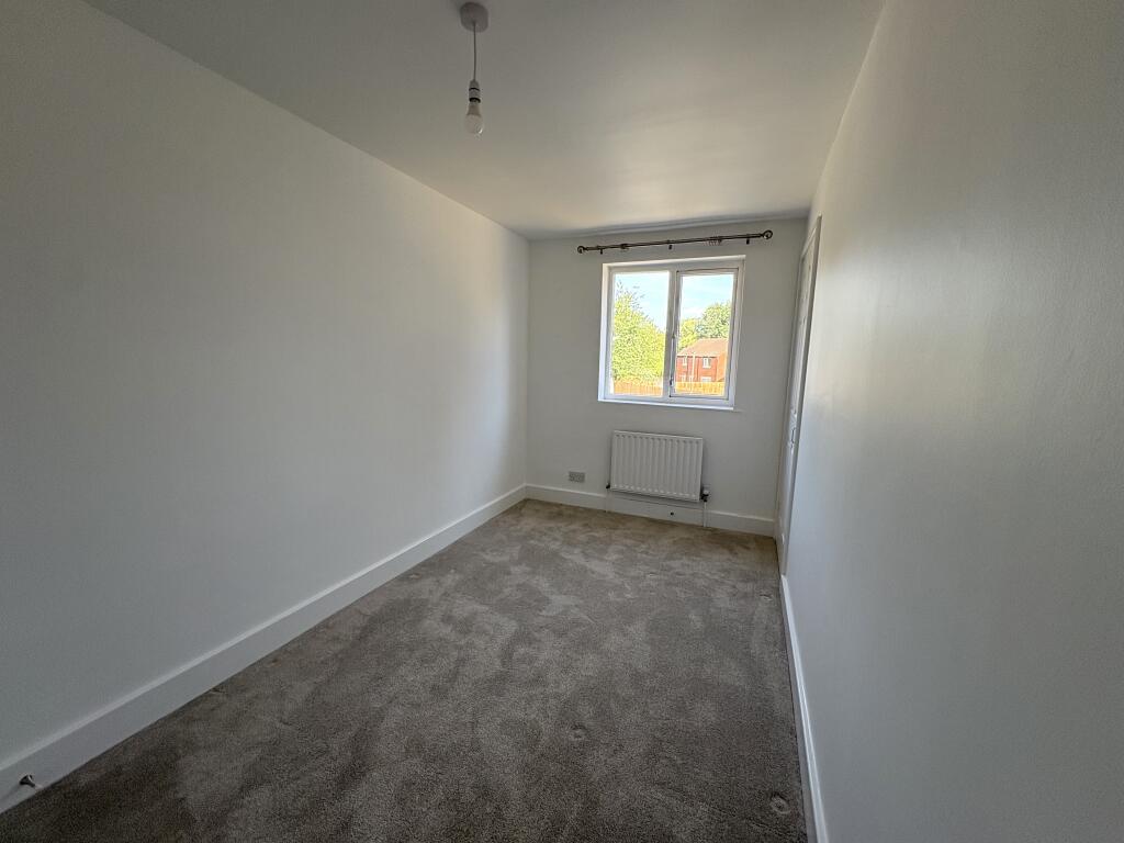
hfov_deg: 102.1
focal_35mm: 14
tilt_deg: -7.4
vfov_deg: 85.7
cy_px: 422
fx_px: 455
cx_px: 562
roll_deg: -1.5
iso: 64
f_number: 2.2
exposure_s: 1/133
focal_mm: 2.22
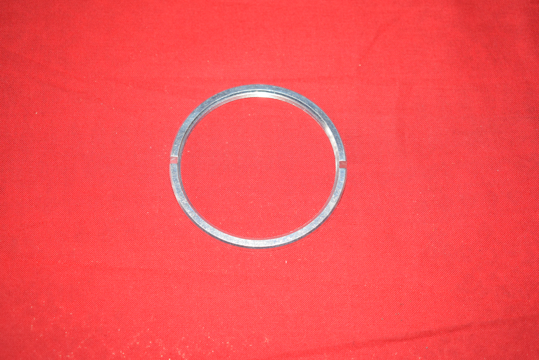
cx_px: 270
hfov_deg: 38.9
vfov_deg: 26.5
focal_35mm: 51
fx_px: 764
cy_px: 180
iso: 1000
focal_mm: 34
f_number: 5.6
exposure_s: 1/160
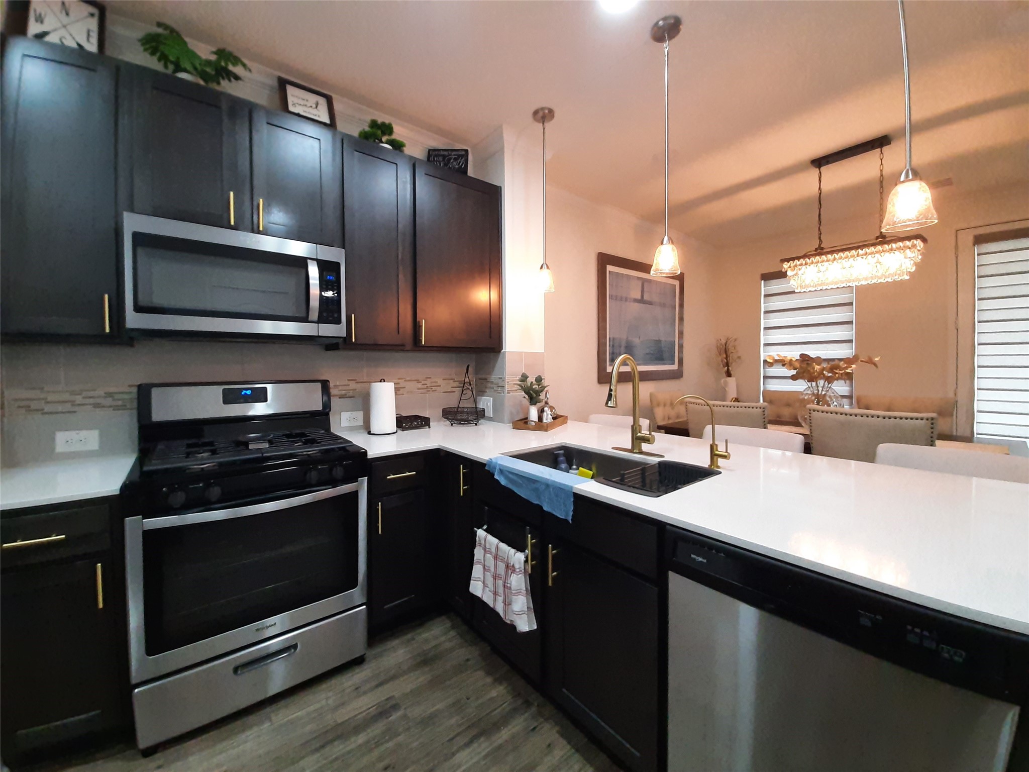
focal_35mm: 13
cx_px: 514
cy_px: 386
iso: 250
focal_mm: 1.42
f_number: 2.2
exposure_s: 1/50
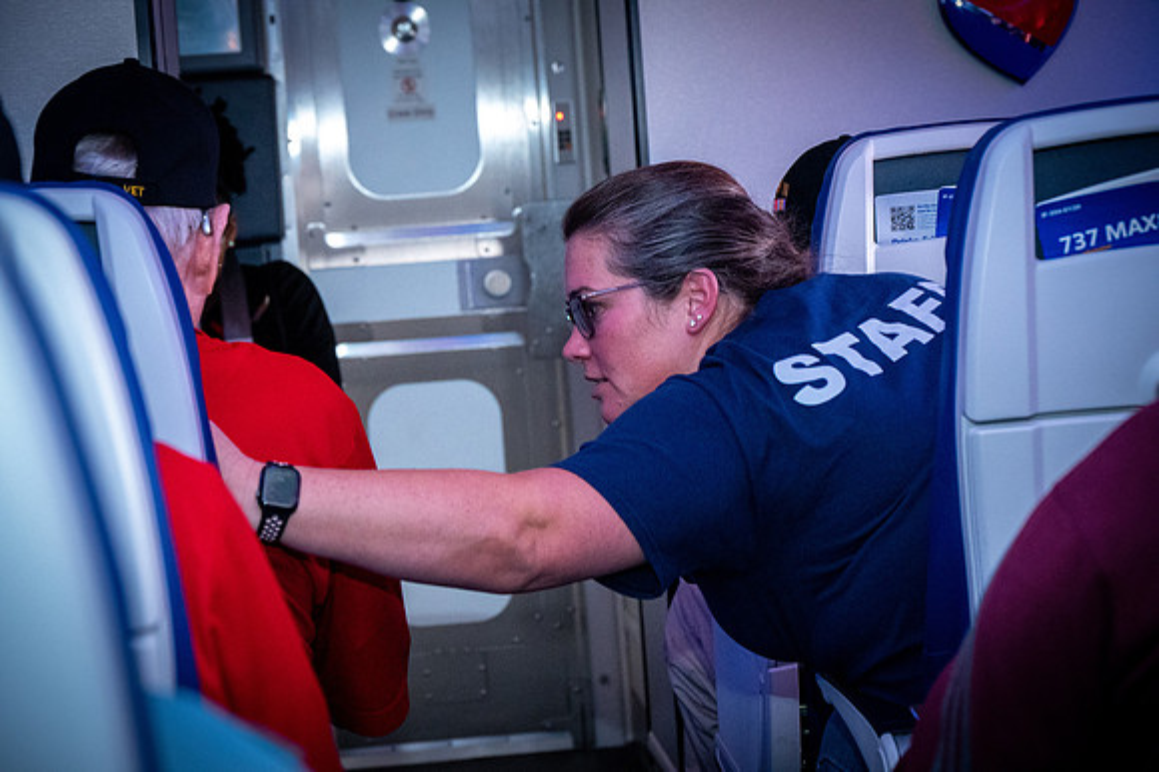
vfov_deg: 14.5
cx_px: 580
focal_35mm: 94
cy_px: 386
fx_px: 3024
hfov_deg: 21.7
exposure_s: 1/200
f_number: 7.1
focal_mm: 94
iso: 12800
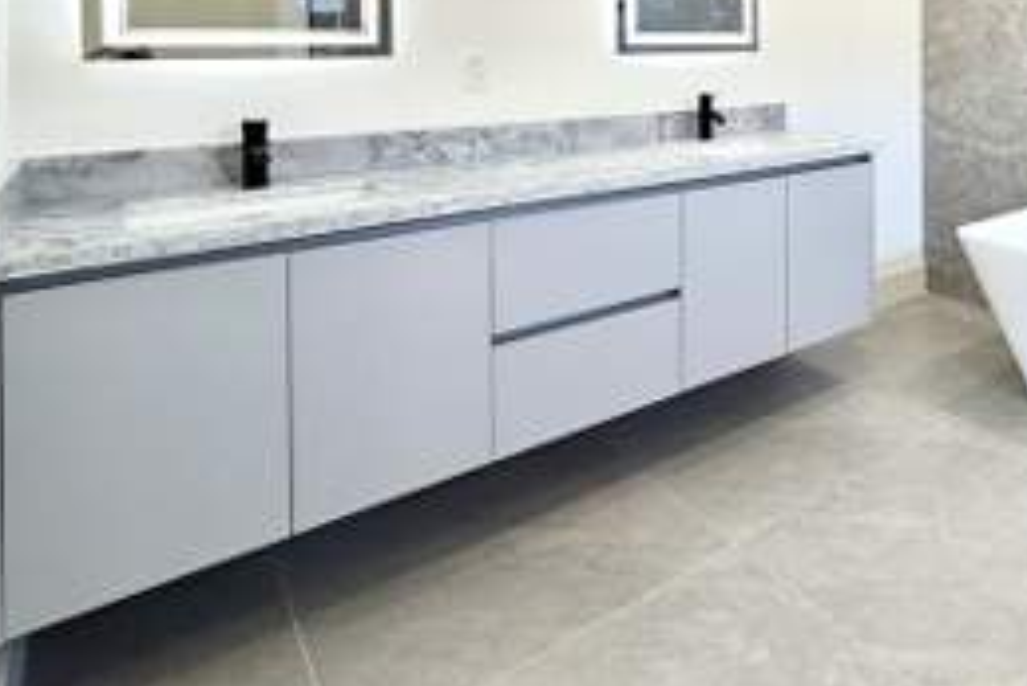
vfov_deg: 43.3
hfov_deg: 58.9
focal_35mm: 27
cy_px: 52
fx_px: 771
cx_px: 896
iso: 160
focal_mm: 2.22
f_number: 2.2
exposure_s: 1/120
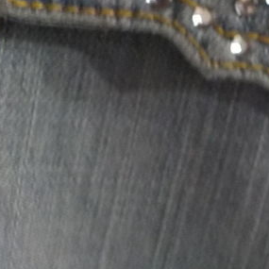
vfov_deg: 18.1
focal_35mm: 93
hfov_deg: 18.1
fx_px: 818
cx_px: 283
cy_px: -9
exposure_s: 1/8
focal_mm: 4.1
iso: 560
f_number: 3.3
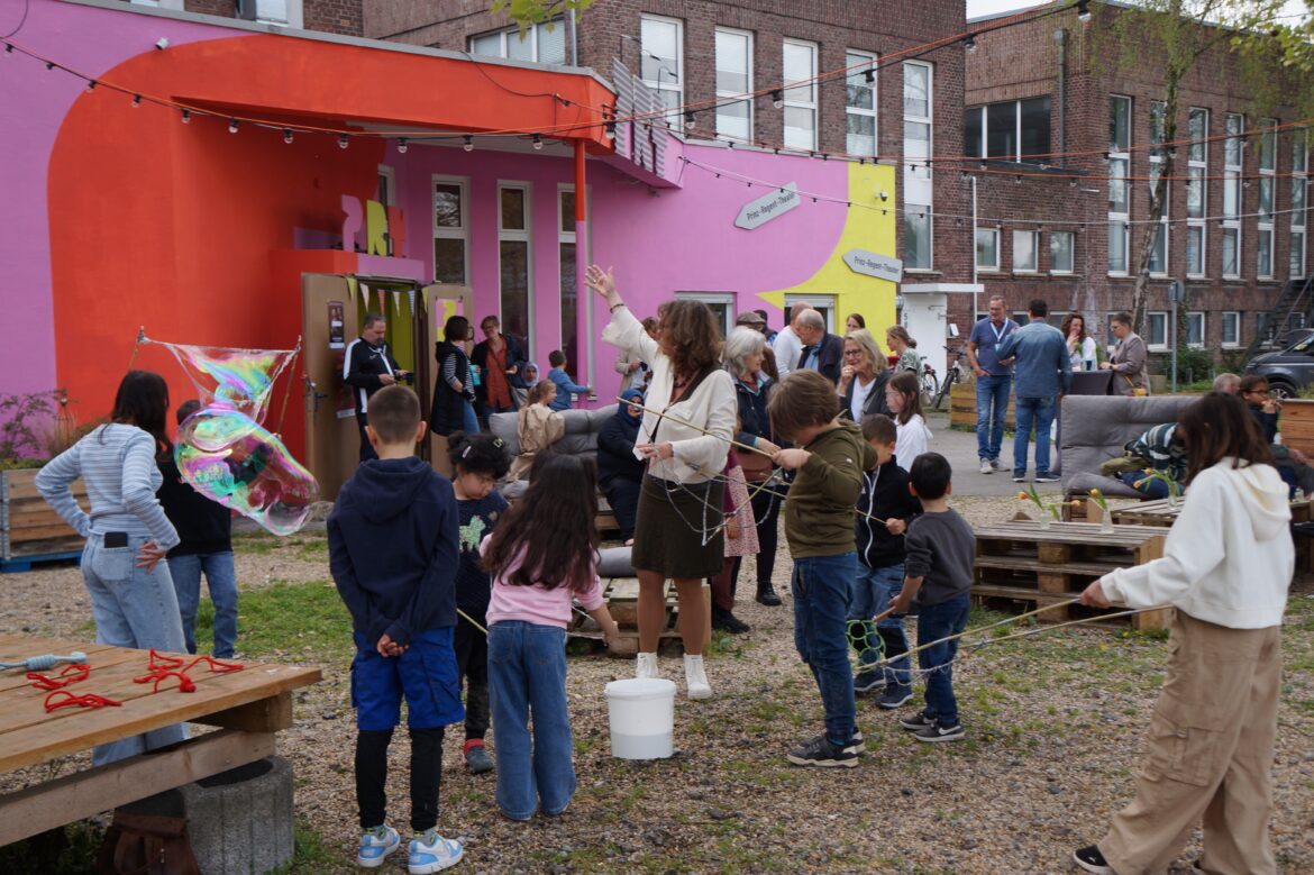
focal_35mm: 42
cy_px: 438
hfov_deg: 46.4
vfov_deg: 31.9
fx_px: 1532
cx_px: 657
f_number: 5
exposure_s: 1/200
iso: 100
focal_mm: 28
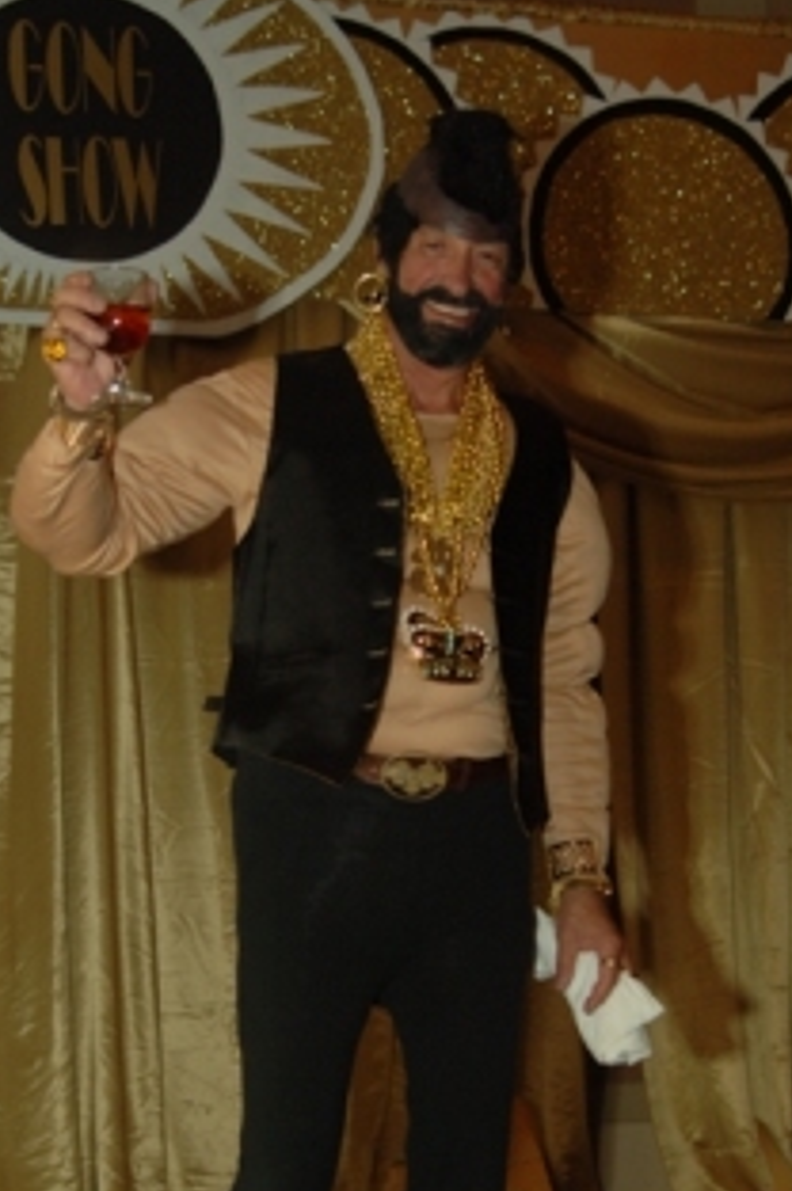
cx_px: 396
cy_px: 837
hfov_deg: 14.1
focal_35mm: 97
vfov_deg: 21.0
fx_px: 3198
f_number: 4
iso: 500
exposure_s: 1/60
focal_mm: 45
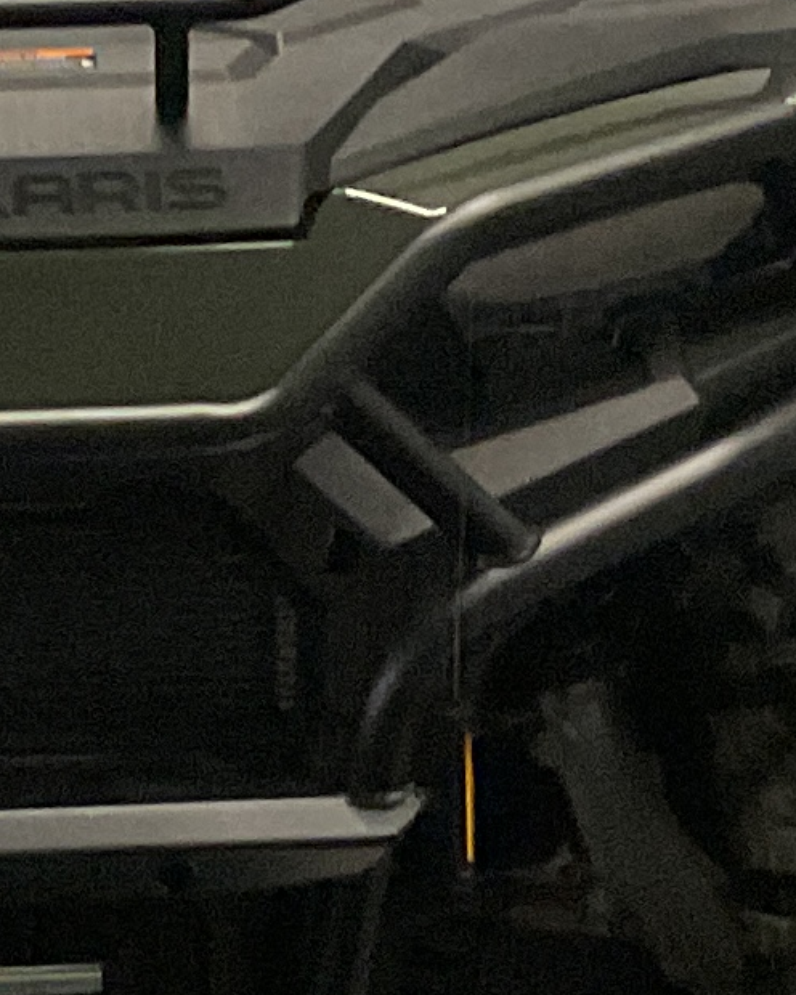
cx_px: 35
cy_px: 310
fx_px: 5418
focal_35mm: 184
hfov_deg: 8.4
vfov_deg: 10.5
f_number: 1.8
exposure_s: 1/60
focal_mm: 3
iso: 200
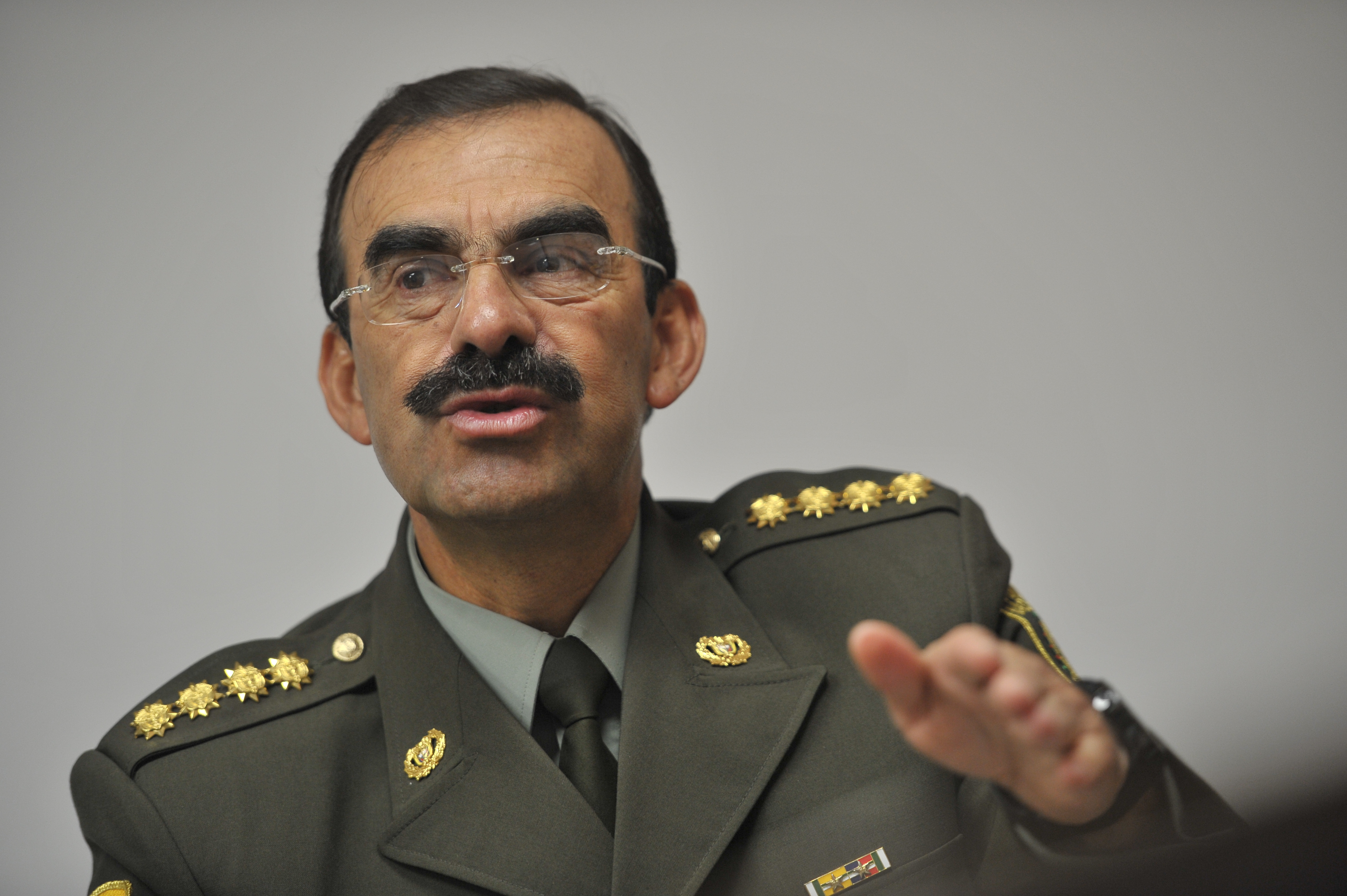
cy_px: 448
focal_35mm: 160
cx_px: 674
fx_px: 5983
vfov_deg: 8.6
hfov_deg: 12.8
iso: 1000
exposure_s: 1/250
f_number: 2.8
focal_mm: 160
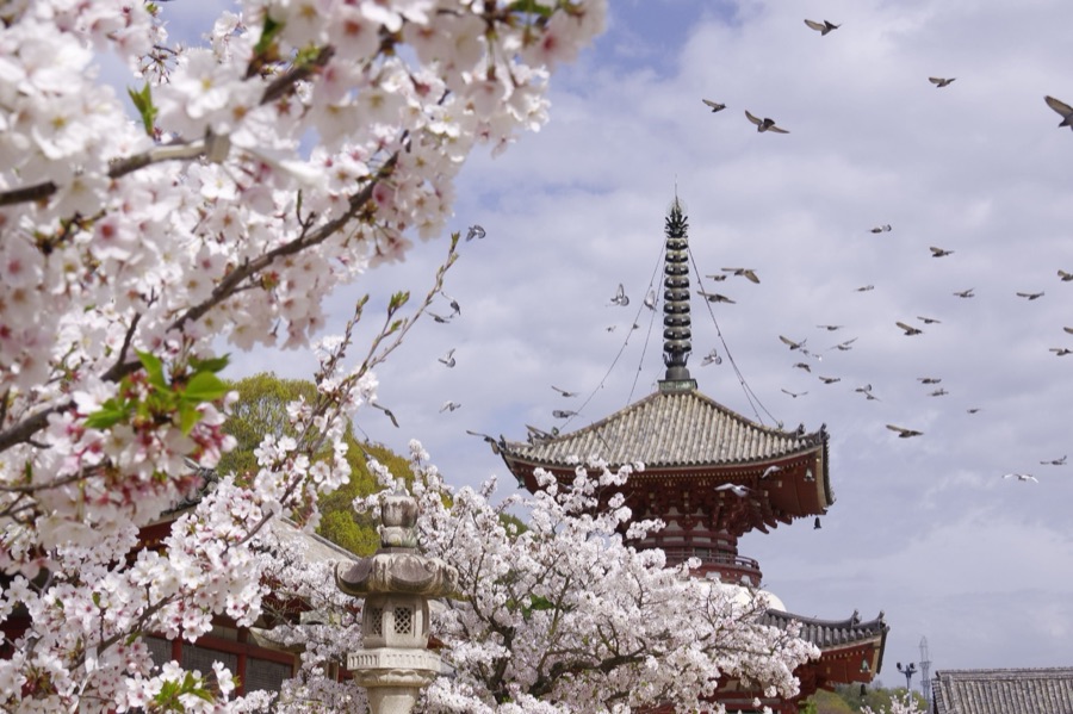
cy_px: 357
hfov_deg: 38.9
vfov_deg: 26.5
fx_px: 1519
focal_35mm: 51
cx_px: 536
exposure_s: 1/500
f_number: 8
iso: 200
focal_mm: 34
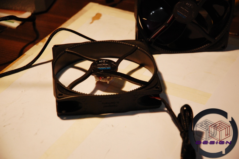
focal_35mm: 105
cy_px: 80
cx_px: 120
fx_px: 697
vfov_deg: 13.0
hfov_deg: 19.5
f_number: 4.5
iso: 800
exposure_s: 1/50
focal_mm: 70
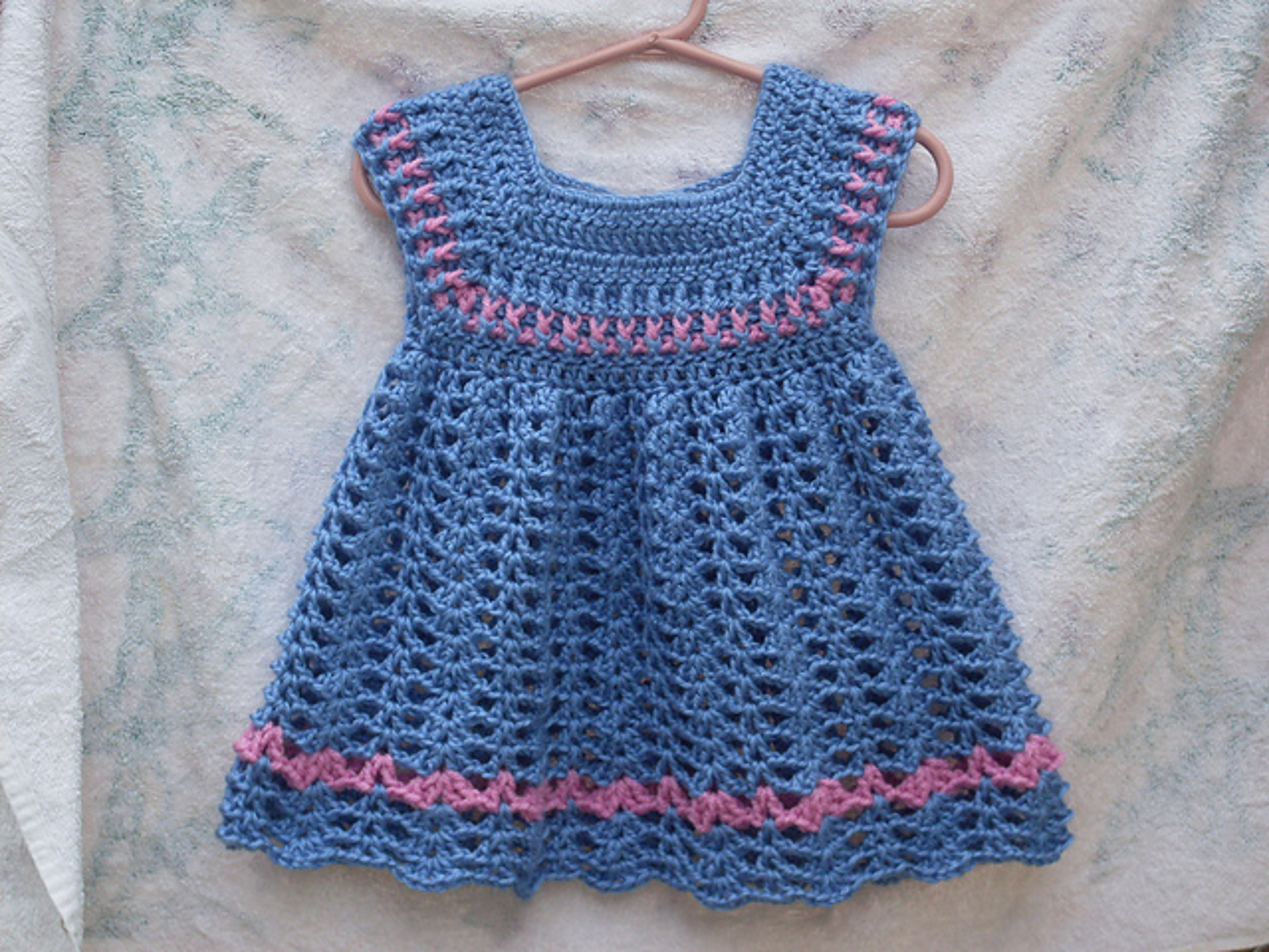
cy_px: 476
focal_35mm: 81
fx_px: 2969
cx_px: 634
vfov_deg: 18.2
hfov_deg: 24.1
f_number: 4
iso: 80
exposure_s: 1/180
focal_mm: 13.5
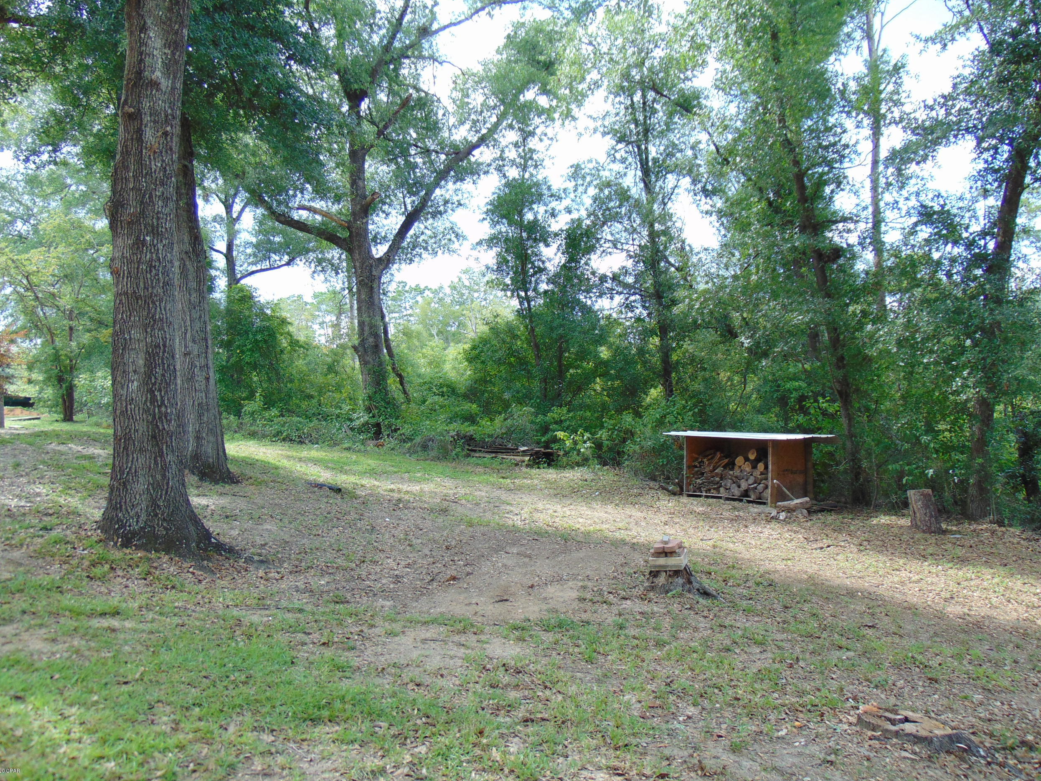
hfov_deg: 67.3
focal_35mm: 26
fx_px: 782
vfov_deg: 53.1
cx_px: 528
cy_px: 390
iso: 80
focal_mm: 4.5
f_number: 3
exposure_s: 1/160
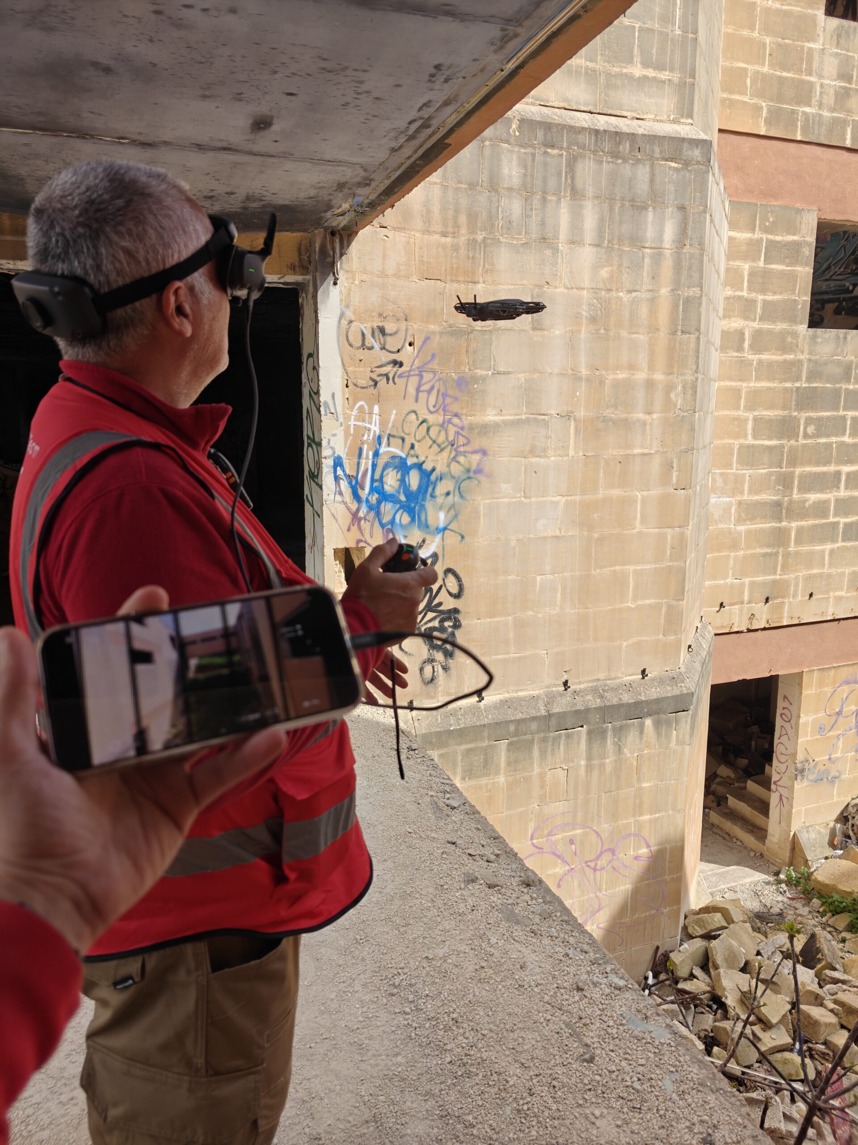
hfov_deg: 58.9
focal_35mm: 23
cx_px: 429
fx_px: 760
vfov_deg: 73.9
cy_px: 572
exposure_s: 1/3585
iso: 250
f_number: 1.6
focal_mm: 6.06
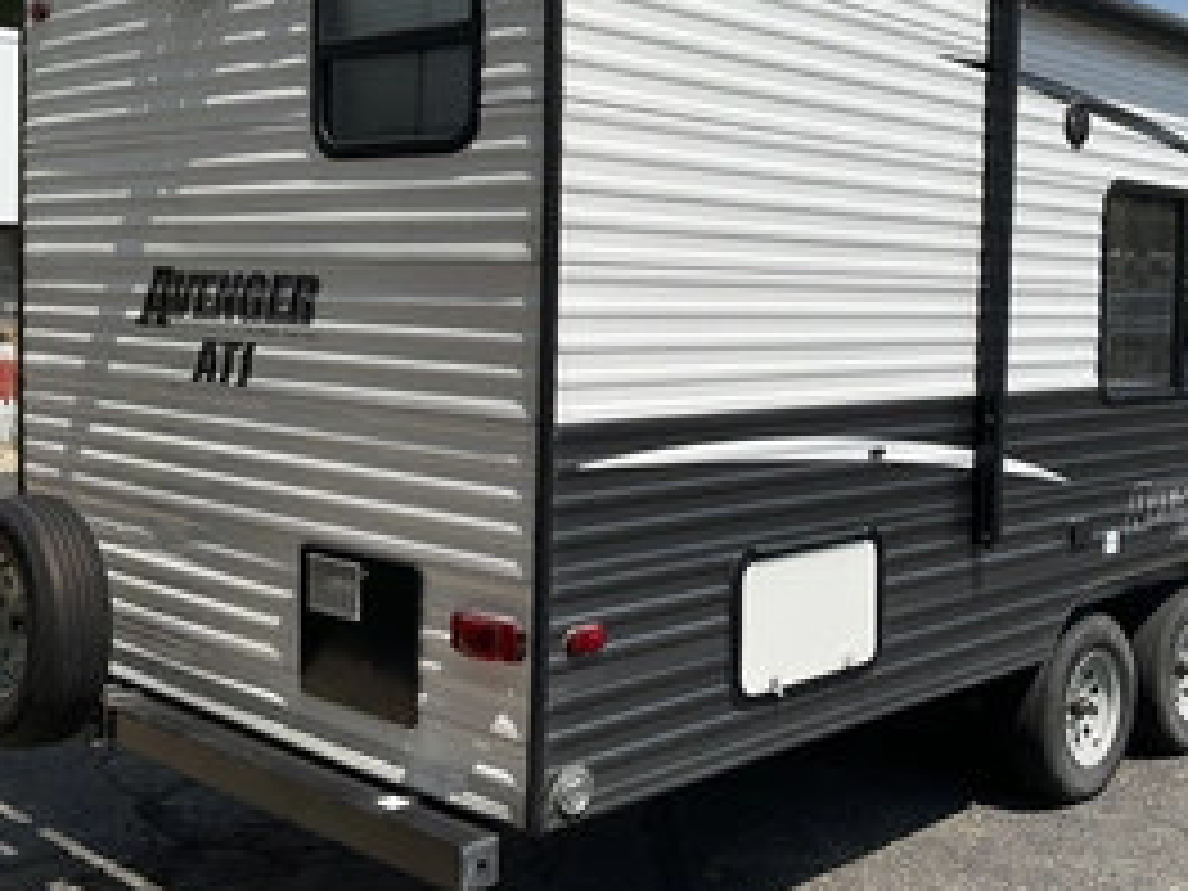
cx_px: 774
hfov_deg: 42.5
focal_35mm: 44
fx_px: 1510
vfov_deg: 32.8
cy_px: 364
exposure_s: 1/2959
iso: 25
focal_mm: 3
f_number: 1.8
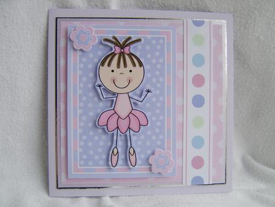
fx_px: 246
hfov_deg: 58.3
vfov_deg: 45.5
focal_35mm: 31
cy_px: 104
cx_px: 138
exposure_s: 1/114
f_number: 2.7
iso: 71
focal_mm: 8.13
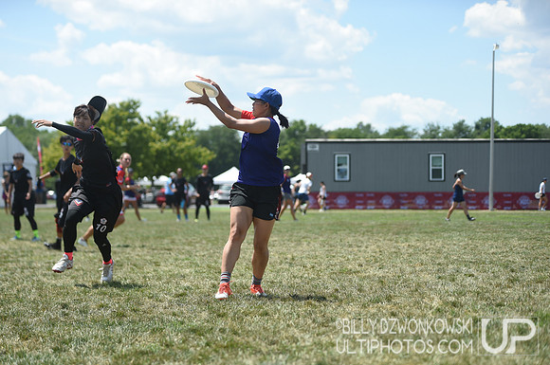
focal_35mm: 95
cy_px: 182
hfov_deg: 21.5
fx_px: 1449
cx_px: 275
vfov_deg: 14.4
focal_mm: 95
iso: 100
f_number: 2.8
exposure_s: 1/1250
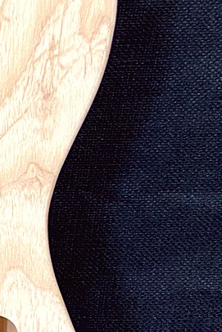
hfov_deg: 13.1
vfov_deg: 21.5
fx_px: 869
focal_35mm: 94
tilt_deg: -23.1
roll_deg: -0.1
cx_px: -178
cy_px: 255
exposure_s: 1/60
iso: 160
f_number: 1.8
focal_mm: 4.25
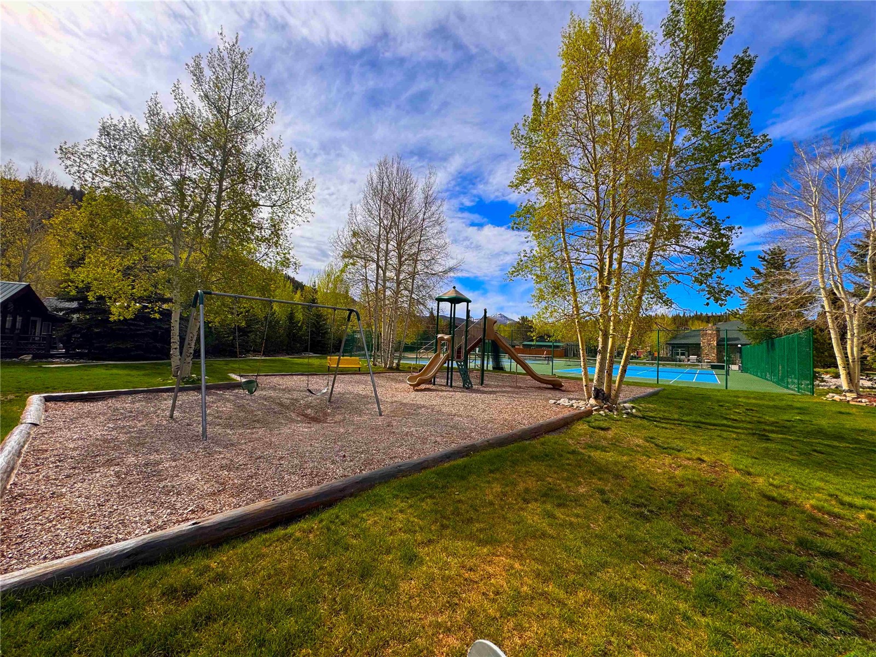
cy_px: 328
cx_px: 438
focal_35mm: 14
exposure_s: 1/2208
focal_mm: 2.2
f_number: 2.2
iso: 50
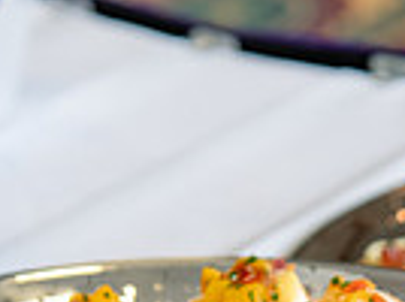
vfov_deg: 7.2
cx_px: 360
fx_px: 2336
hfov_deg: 9.9
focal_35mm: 200
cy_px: 578
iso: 400
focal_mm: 48
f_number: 4
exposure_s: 1/125
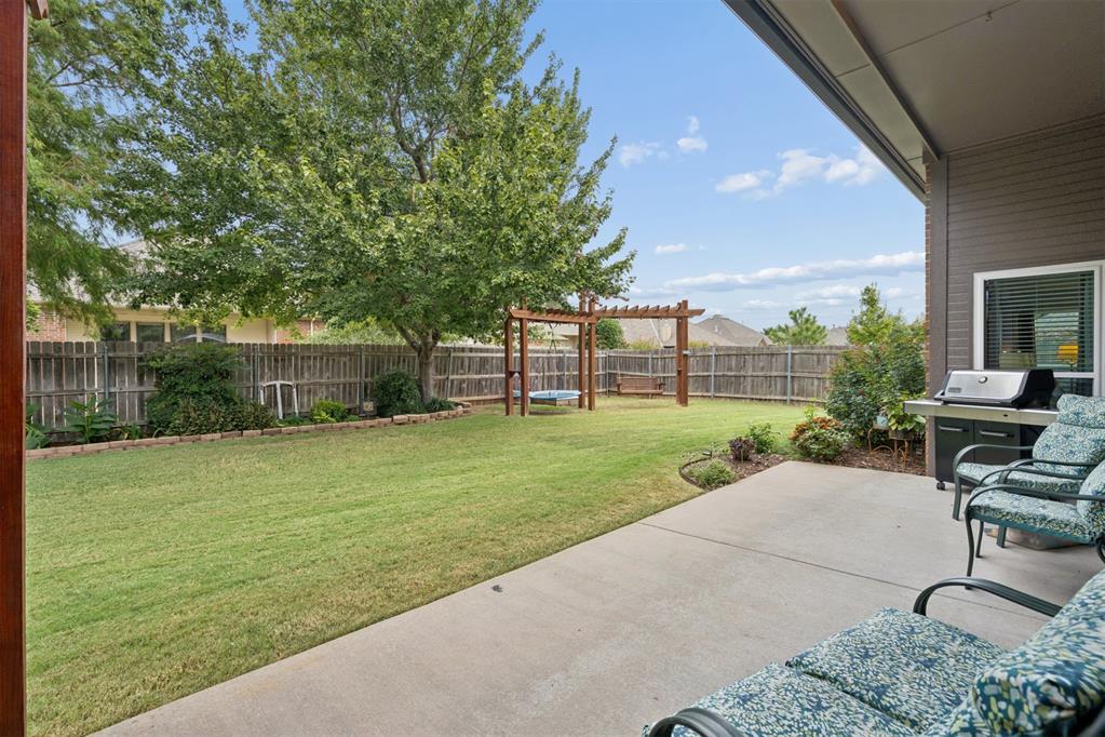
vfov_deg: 73.7
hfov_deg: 96.7
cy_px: 368
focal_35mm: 16
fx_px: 491
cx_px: 552
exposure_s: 1/100
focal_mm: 16
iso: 200
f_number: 8
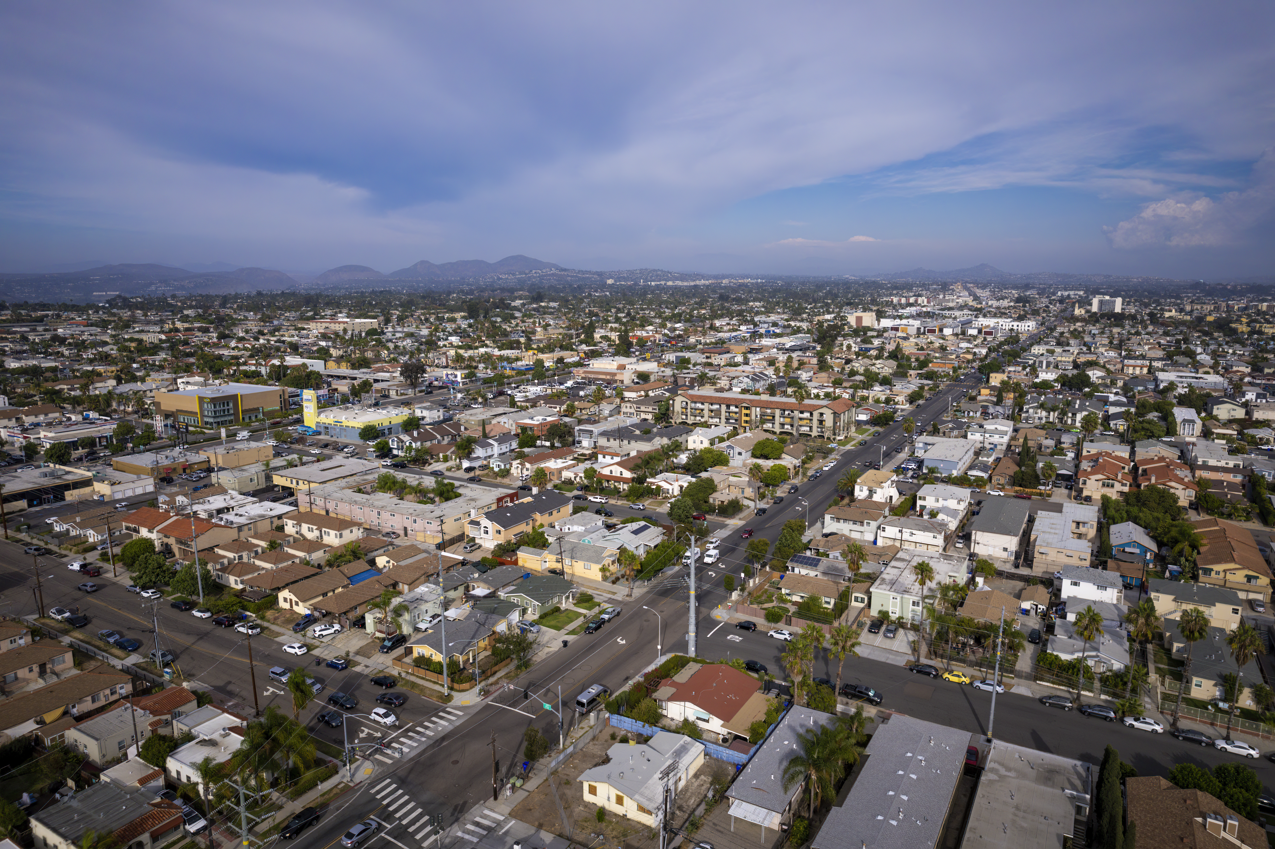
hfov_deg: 78.6
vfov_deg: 57.2
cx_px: 638
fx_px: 779
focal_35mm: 22
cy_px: 424
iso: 100
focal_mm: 8.38
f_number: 2.8
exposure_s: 1/3000
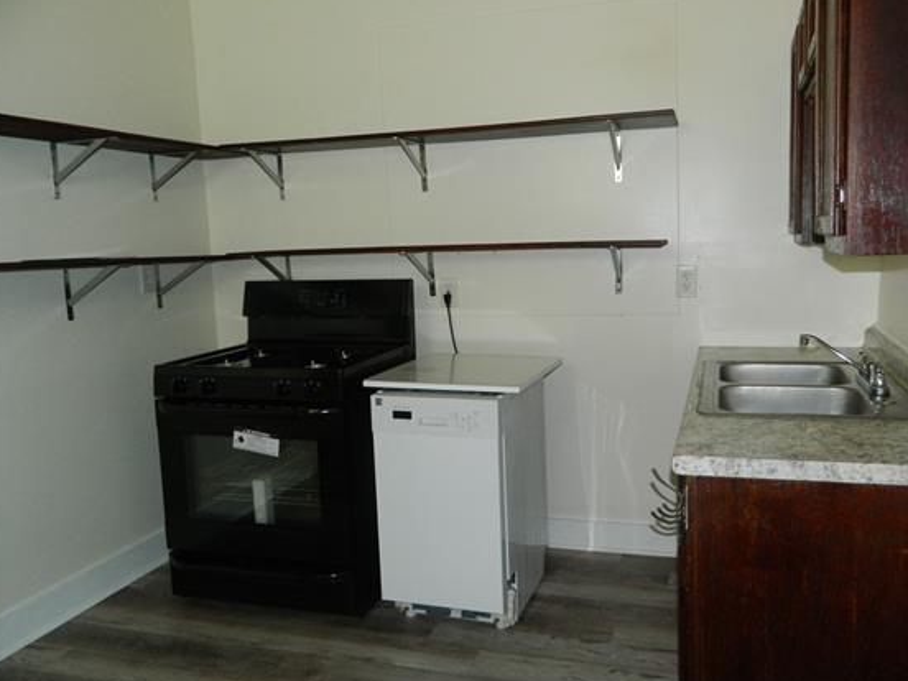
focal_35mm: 29
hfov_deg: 61.4
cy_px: 334
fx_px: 761
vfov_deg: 48.2
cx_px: 515
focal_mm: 4.5
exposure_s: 1/30
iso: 200
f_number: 3.1
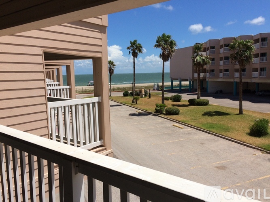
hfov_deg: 61.7
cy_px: 101
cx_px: 135
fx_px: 226
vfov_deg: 48.2
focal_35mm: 29
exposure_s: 1/4115
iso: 32
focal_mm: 4.15
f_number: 2.2
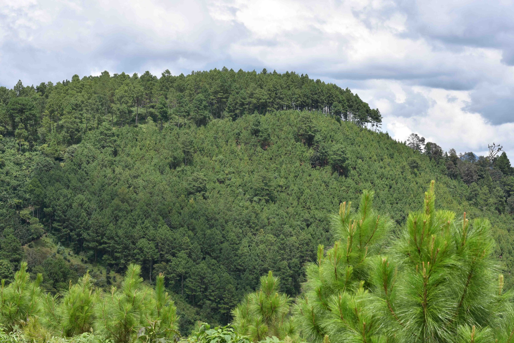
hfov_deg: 27.0
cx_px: 257
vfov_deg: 18.2
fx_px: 1071
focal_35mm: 75
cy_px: 172
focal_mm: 50
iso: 220
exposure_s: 1/500
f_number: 8
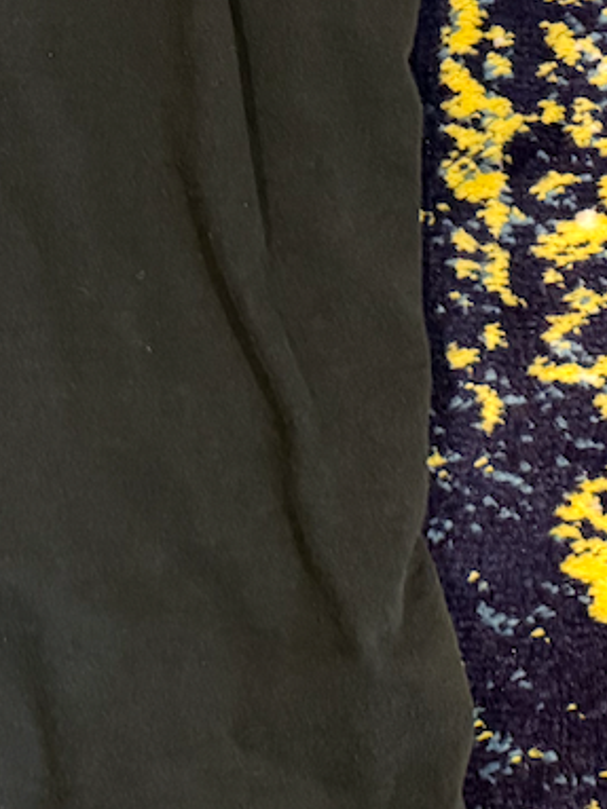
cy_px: -231
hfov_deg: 14.8
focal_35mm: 94
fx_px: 2199
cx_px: -243
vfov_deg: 19.3
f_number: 1.78
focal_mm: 6.76
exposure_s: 1/30
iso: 800
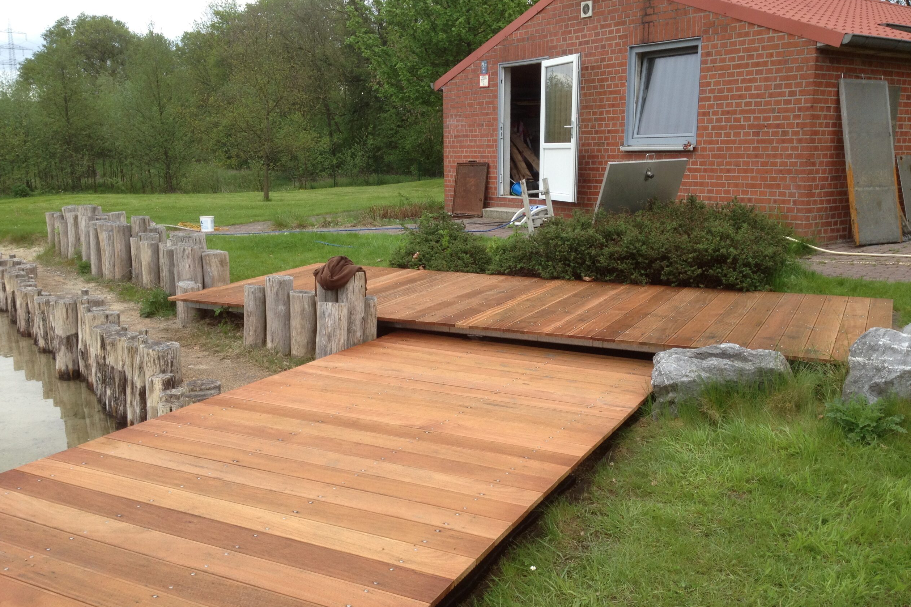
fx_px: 936
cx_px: 456
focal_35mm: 37
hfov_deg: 51.9
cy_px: 321
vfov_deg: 35.9
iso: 64
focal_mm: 4.28
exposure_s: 1/435
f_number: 2.4
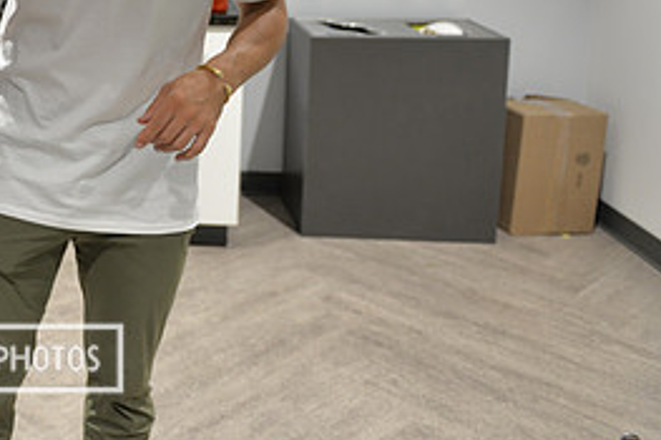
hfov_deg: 33.1
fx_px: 972
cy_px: -19
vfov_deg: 24.1
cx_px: -55
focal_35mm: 53
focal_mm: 24
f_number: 2.8
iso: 800
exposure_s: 1/60
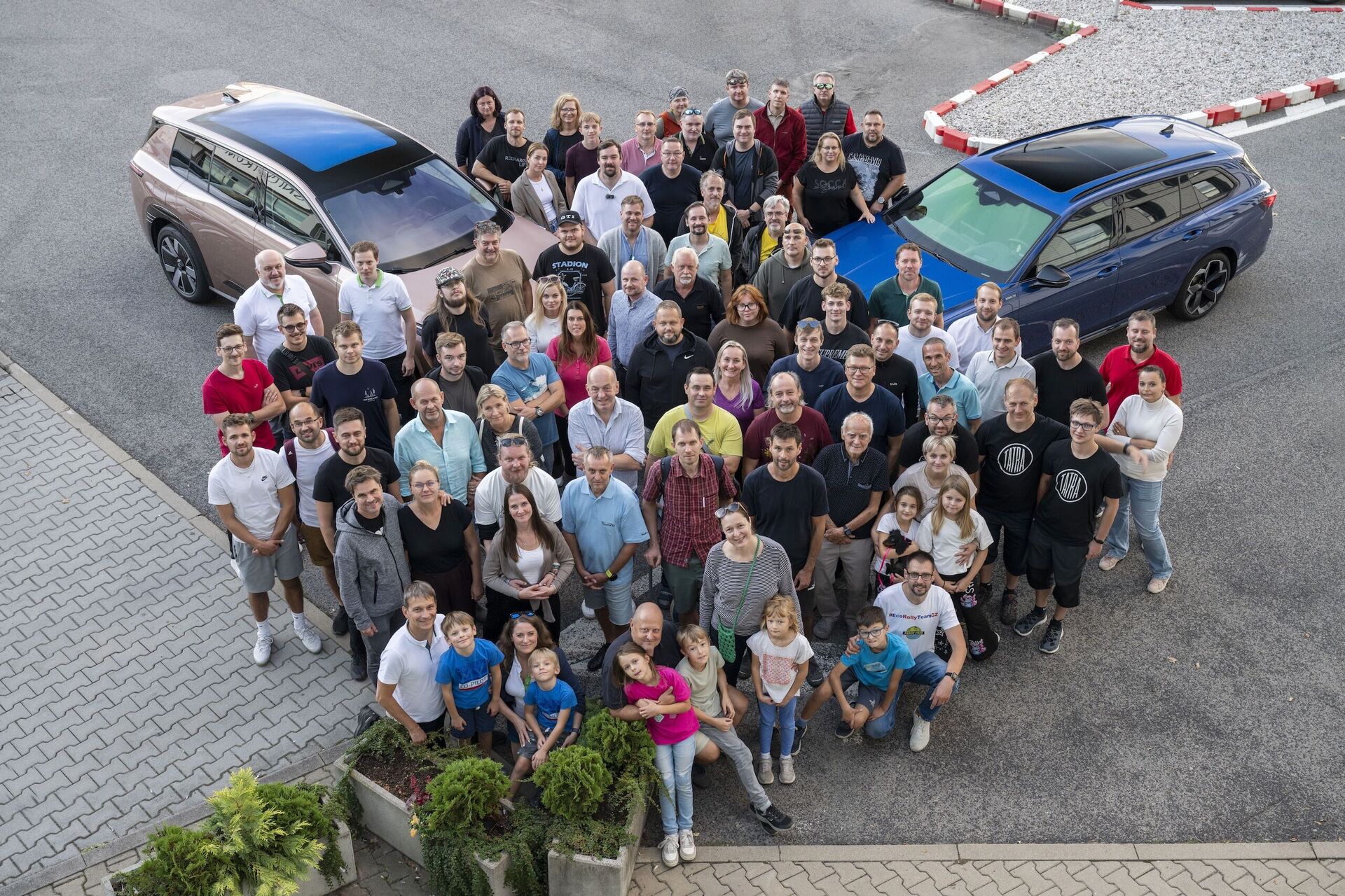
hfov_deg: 49.6
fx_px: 1457
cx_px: 672
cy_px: 448
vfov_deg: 34.2
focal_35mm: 39
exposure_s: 1/40
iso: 500
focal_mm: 39
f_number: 6.3
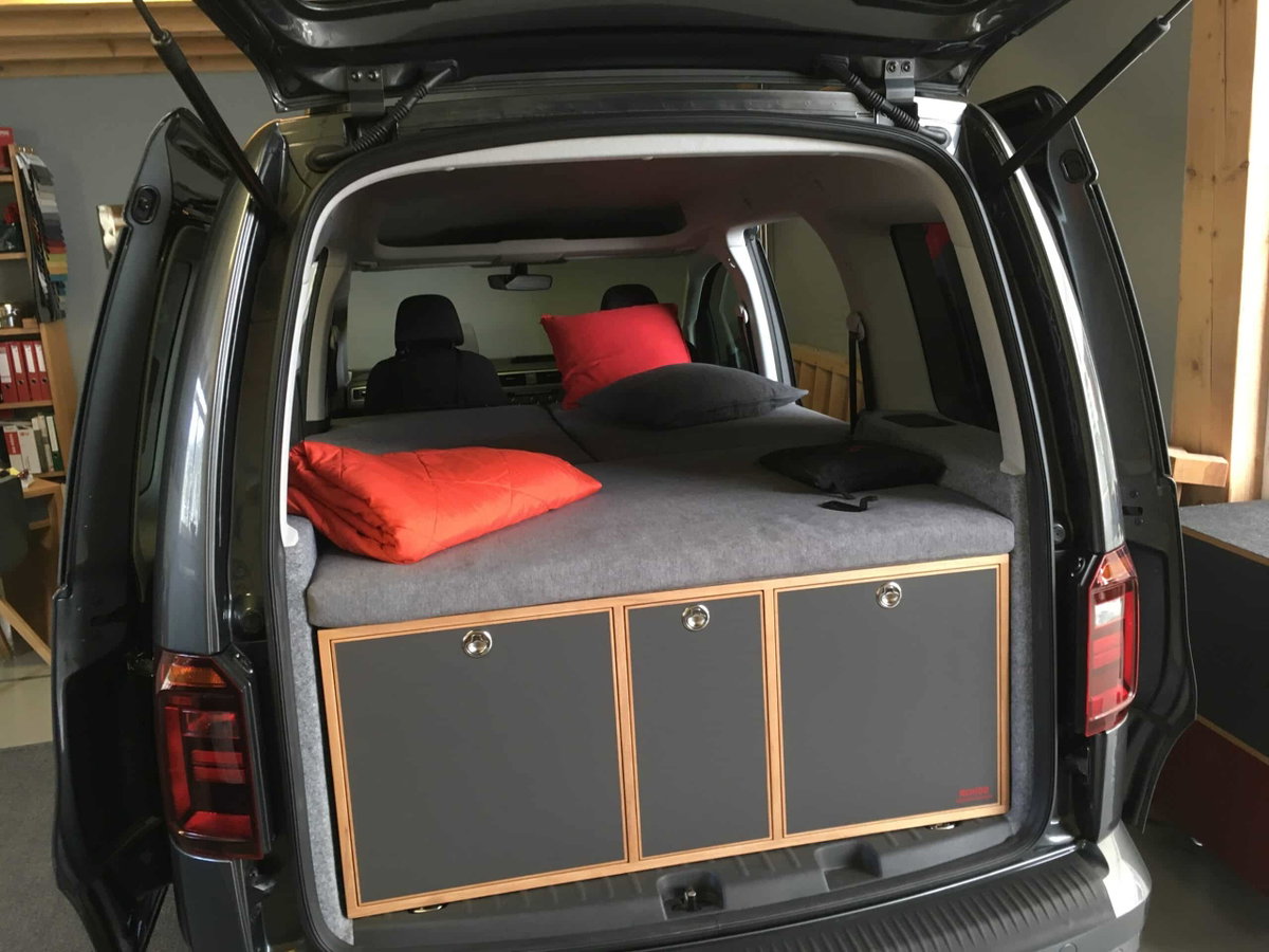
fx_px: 1063
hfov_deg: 61.7
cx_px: 634
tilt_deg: -13.3
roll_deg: +2.5
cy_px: 476
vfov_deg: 48.2
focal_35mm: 29
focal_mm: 4.15
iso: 125
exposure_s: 1/33
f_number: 2.2
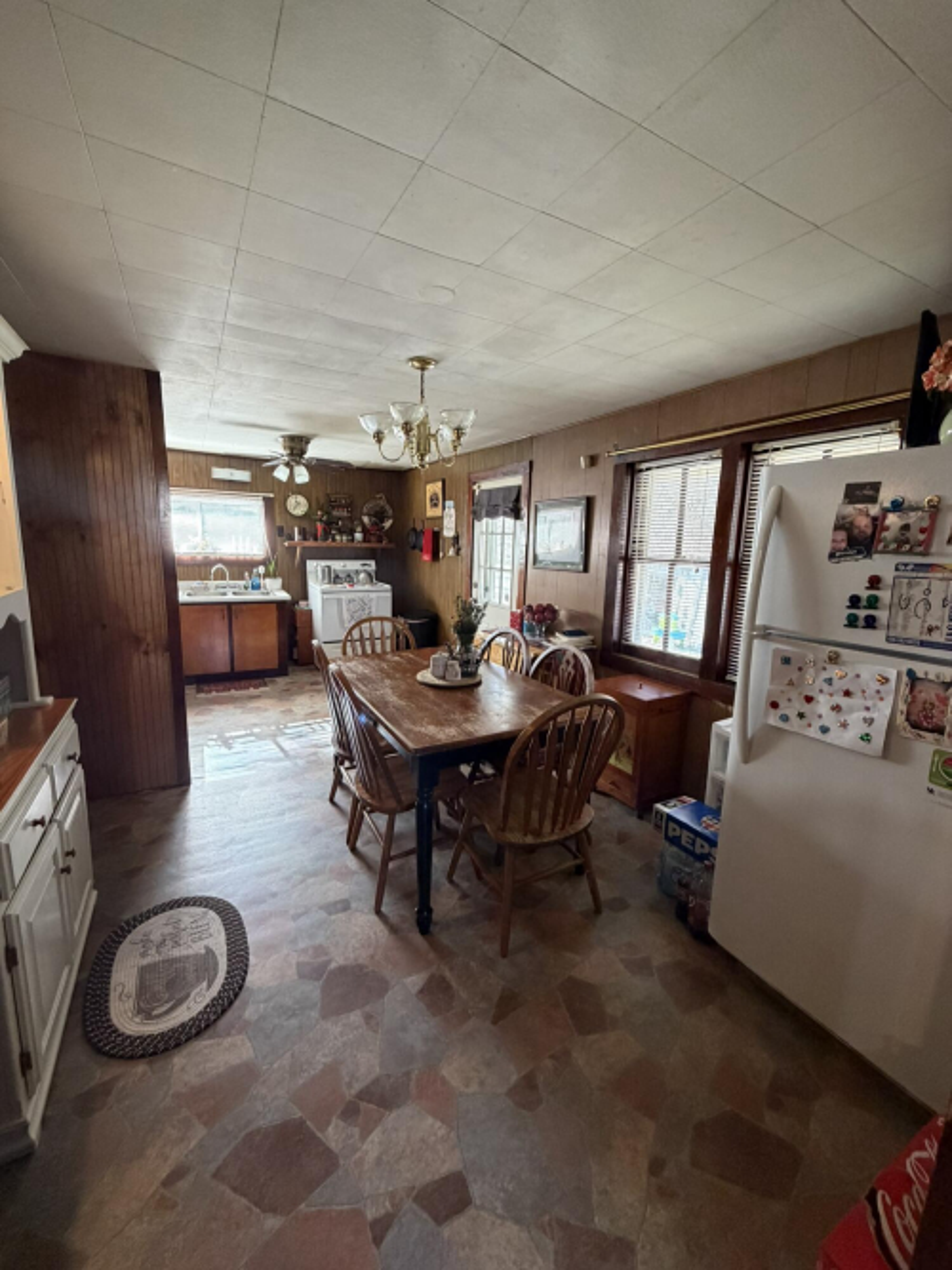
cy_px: 635
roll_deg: -1.3
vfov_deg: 102.1
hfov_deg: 85.7
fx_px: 514
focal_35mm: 14
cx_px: 476
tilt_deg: -10.0
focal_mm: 2.22
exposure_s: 1/60
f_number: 2.2
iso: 400
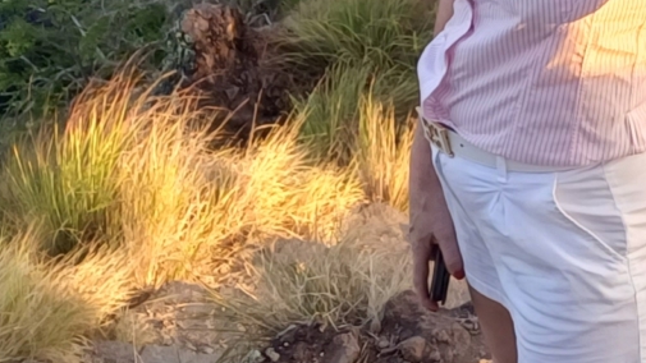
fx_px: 2364
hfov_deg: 14.9
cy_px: -589
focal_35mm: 138
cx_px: 815
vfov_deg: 7.9
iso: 50
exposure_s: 1/156
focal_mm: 4.65
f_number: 1.8
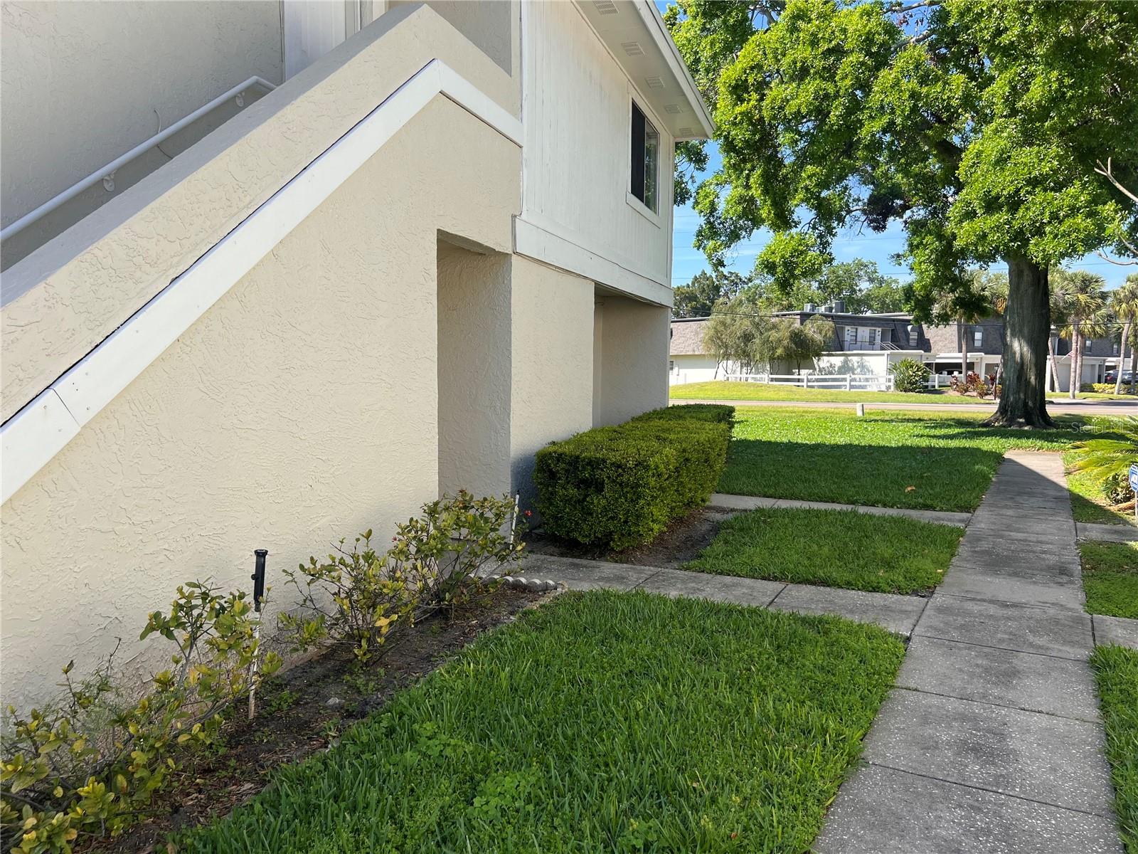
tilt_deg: -4.0
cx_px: 569
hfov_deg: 67.3
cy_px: 427
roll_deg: -0.3
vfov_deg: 53.1
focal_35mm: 26
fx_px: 855
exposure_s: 1/1597
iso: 50
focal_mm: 5.7
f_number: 1.5
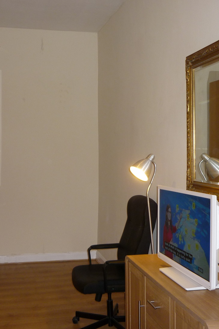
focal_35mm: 46
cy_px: 164
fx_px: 420
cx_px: 80
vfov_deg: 42.7
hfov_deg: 29.1
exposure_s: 1/30
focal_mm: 5.5
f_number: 2.8
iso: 160
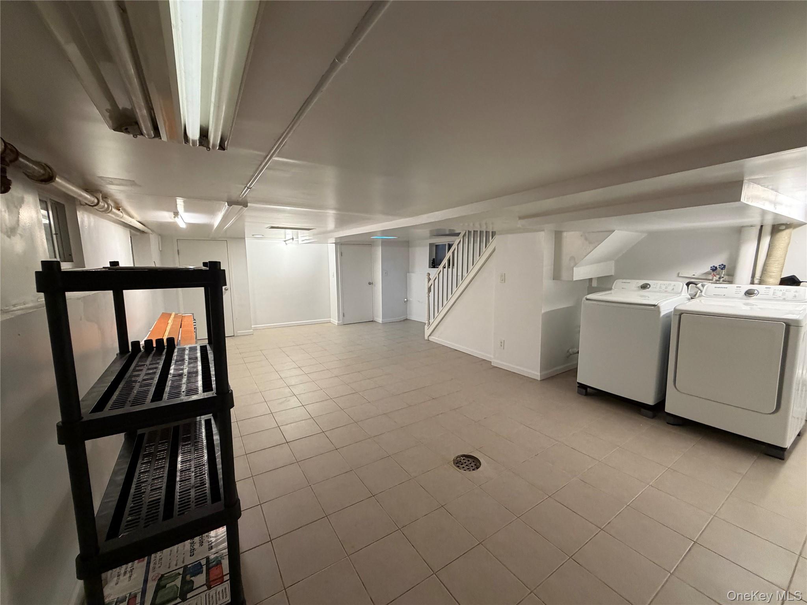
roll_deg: +0.6
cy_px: 302
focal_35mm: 14
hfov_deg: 102.1
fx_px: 326
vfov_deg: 85.7
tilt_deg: -7.8
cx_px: 404
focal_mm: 2.22
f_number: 2.2
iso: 400
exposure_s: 1/60
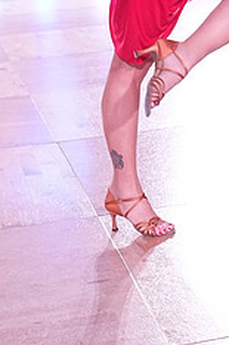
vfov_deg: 16.1
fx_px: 1166
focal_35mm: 122
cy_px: -81
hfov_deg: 11.1
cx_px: 256
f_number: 5.6
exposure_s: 1/400
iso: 4000
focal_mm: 33
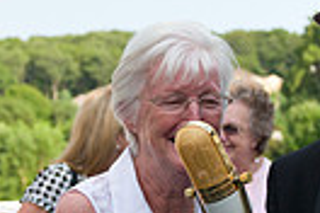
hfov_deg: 16.1
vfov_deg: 10.8
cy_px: 44
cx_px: 177
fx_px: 1129
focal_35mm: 127
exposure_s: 1/2500
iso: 400
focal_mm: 29
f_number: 3.2
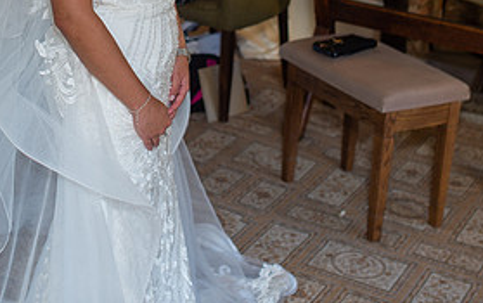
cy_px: -100
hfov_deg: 22.8
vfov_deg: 13.9
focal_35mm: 90
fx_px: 1186
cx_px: 135
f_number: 2.5
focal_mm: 35
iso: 125
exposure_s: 1/100
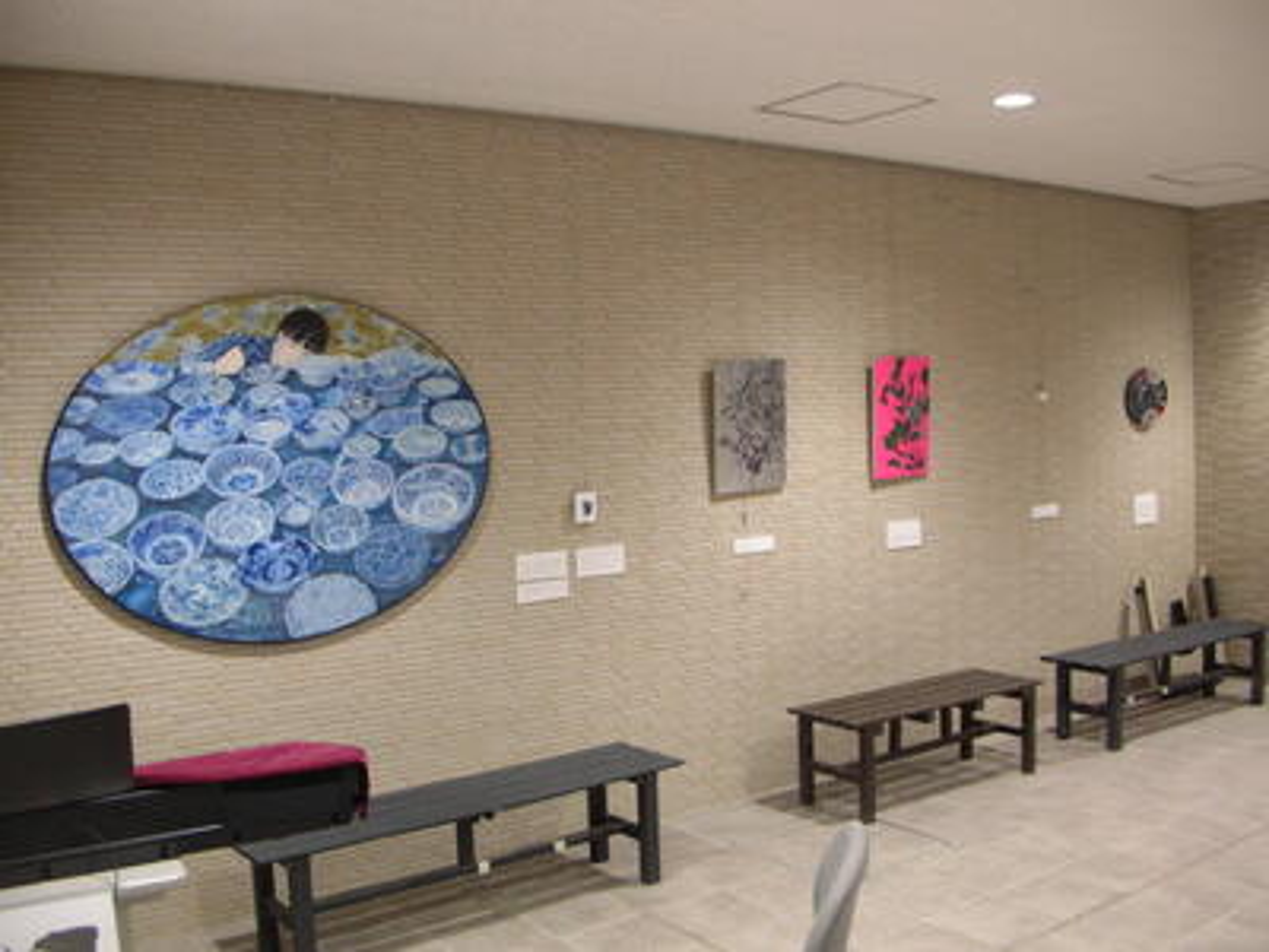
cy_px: 476
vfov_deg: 40.7
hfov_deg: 52.6
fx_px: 1283
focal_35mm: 35
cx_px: 634
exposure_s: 1/6
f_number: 2.8
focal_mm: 5.8
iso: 116
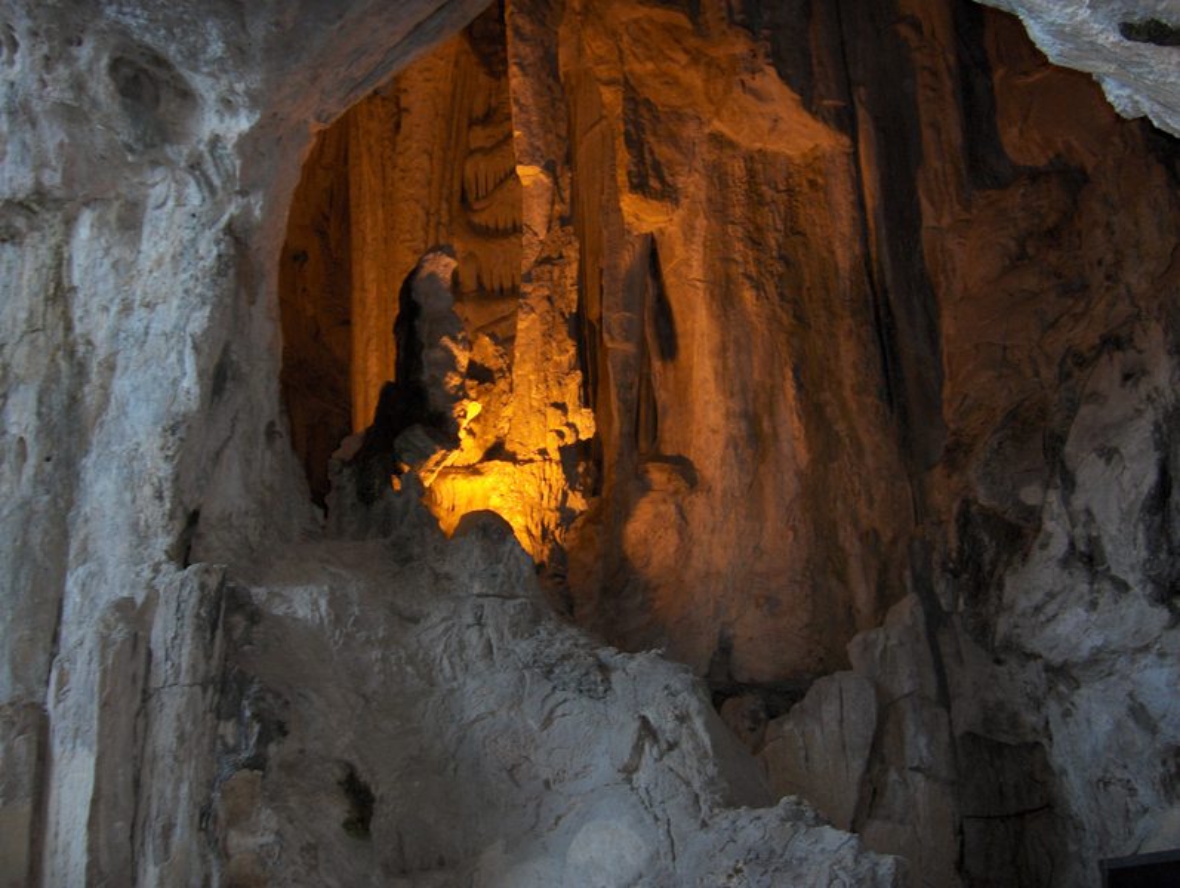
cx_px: 590
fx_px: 1331
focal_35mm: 39
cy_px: 444
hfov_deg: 47.8
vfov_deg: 36.9
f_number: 2.8
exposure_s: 1/60
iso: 100
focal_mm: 8
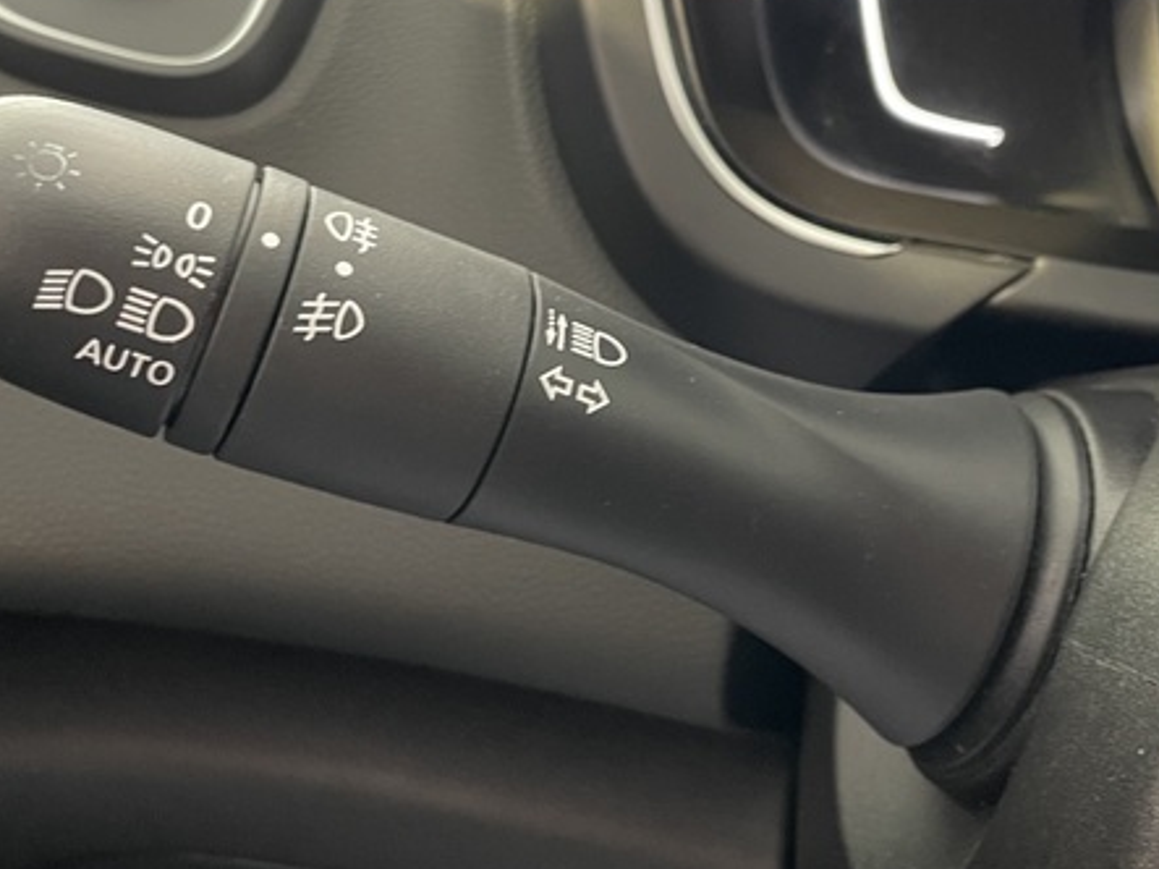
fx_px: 1573
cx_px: 607
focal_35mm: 47
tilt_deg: -28.3
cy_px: 369
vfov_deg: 30.8
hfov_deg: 40.4
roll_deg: -1.0
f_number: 1.6
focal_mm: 4.2
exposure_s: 1/25
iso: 640
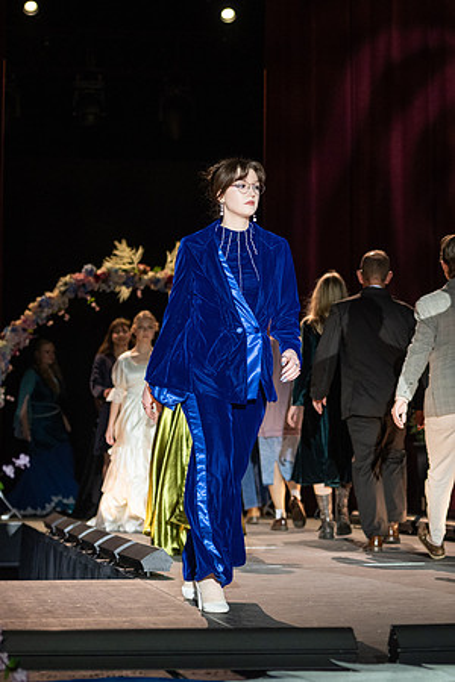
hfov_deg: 10.6
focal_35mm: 128
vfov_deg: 16.0
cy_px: 326
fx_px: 2426
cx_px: 423
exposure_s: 1/1000
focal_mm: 70
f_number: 2.8
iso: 800
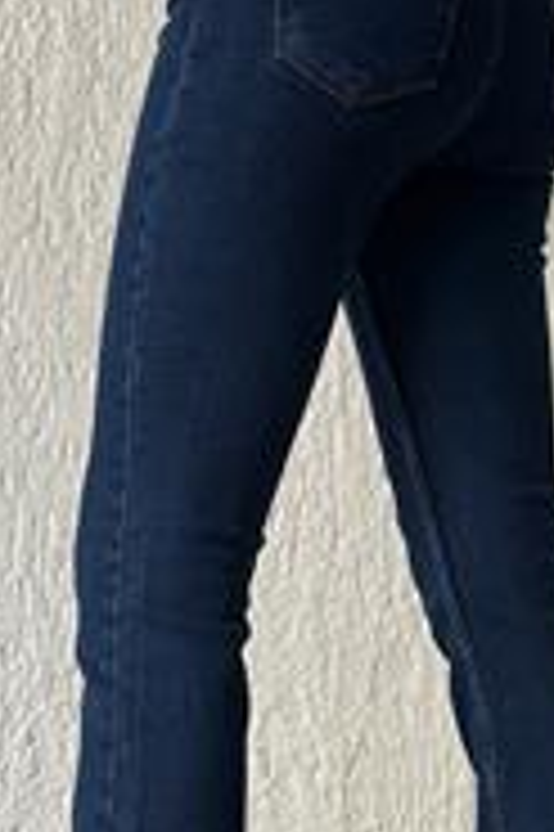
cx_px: 329
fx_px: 2659
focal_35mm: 115
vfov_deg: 17.8
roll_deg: +0.0
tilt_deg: +1.8
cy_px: 513
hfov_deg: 11.9
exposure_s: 1/60
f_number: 1.78
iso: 250
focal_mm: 6.86
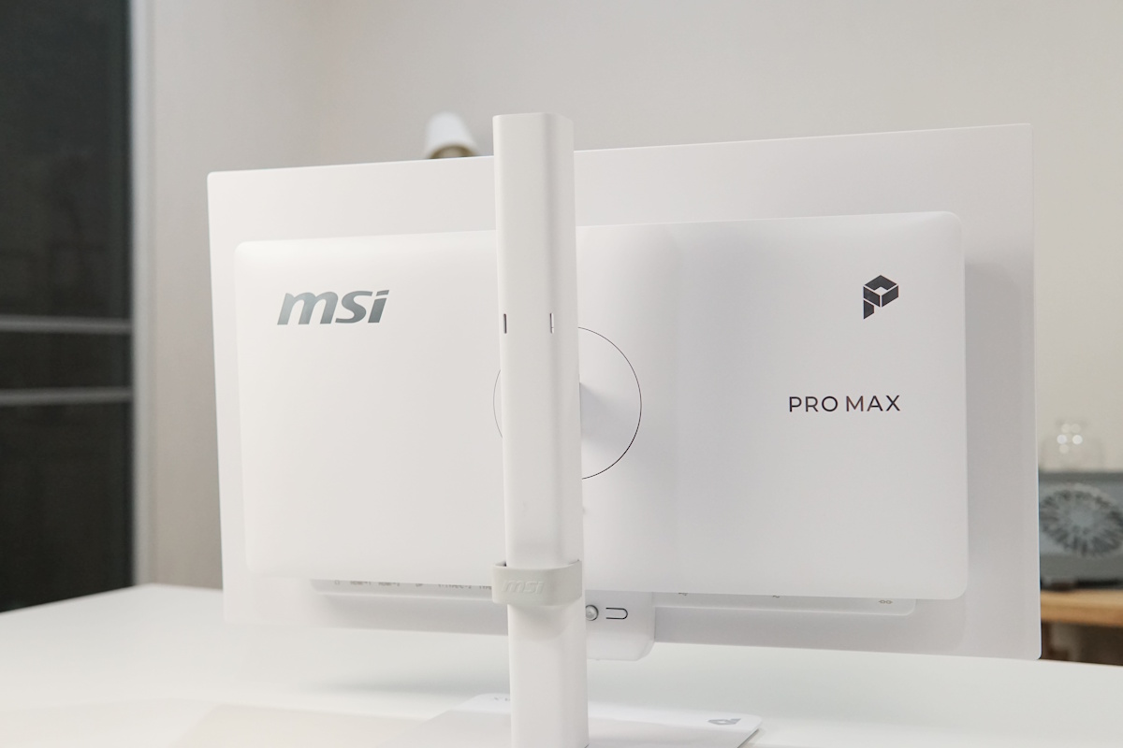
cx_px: 562
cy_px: 374
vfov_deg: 29.9
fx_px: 1404
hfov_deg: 43.6
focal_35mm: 45
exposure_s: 1/320
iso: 1250
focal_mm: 30
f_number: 3.2
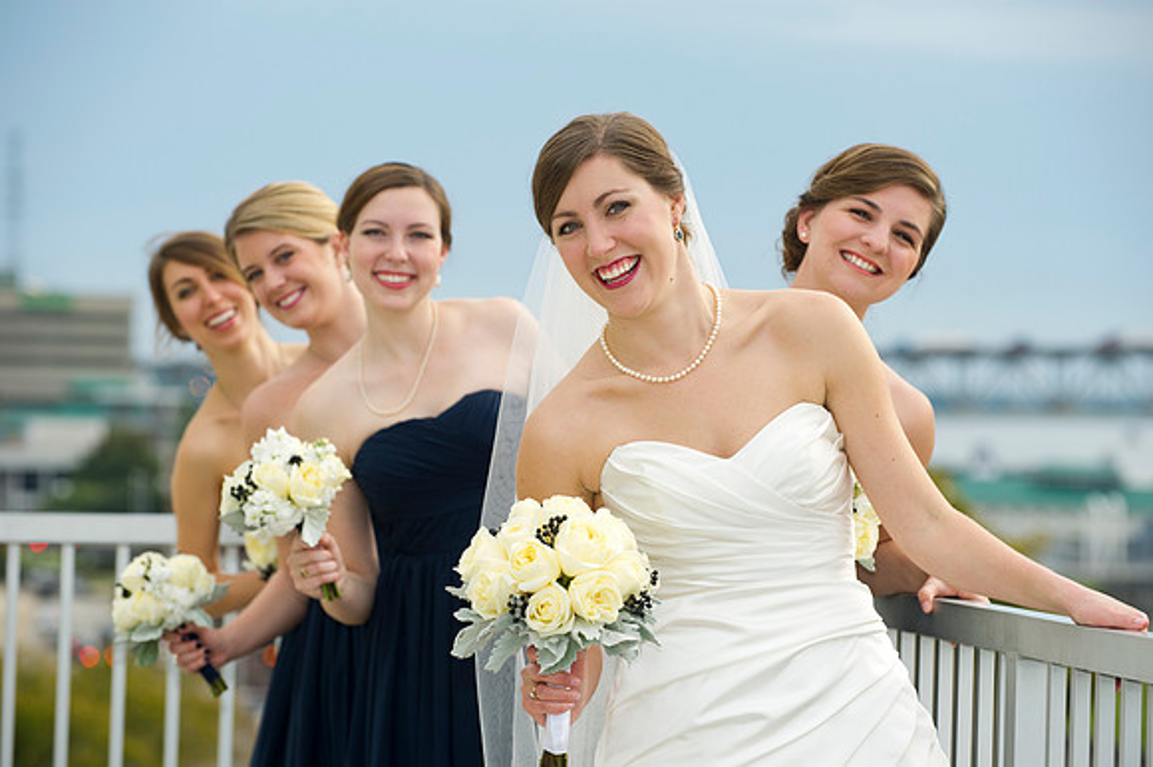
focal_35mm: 140
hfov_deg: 14.7
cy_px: 384
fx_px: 4481
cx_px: 576
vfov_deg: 9.8
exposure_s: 1/200
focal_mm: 140
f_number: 4.5
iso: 200
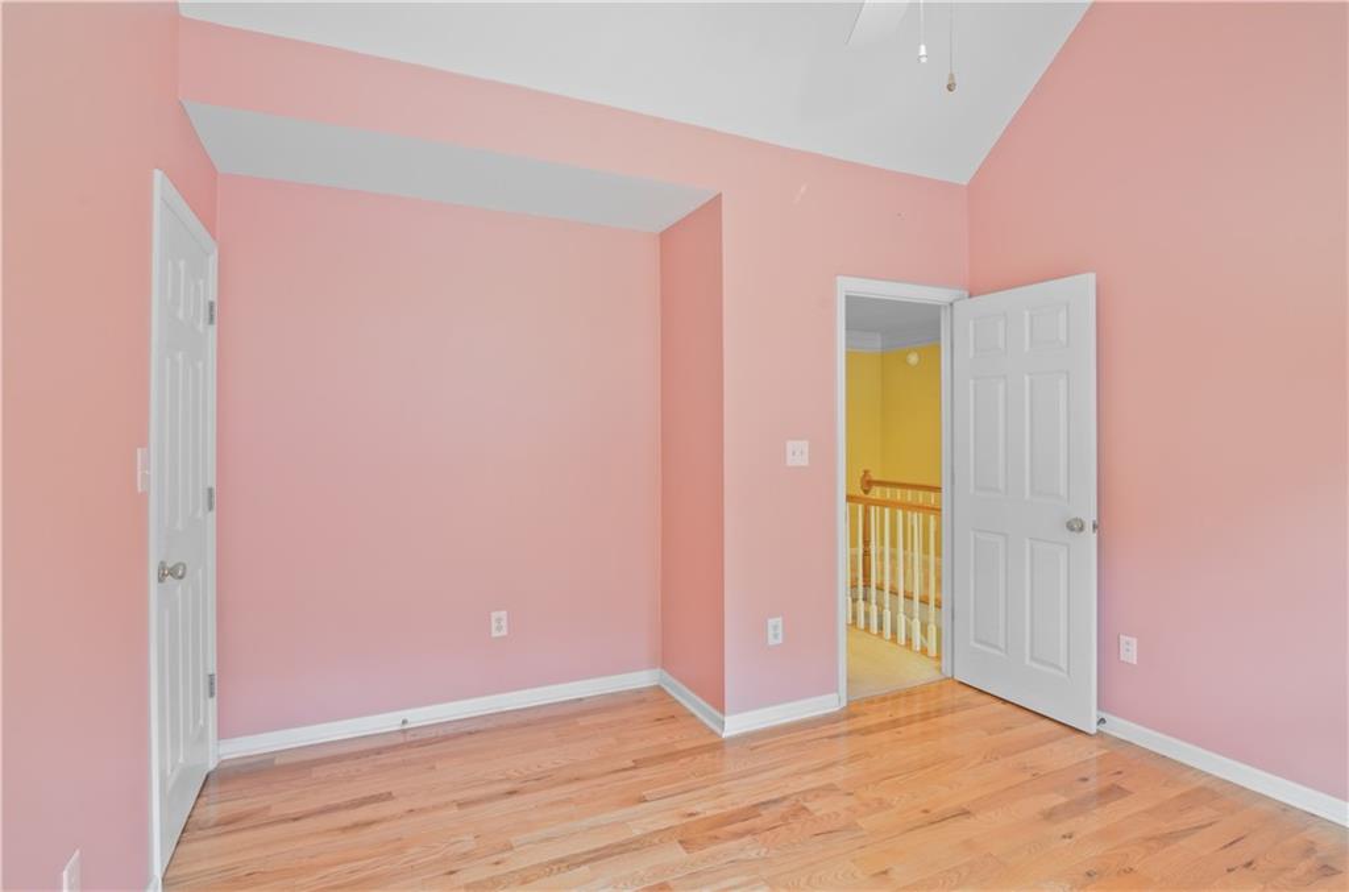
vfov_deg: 71.7
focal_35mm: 16
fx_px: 617
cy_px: 446
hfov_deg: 95.1
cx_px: 674
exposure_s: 2
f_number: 13
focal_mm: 11
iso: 200
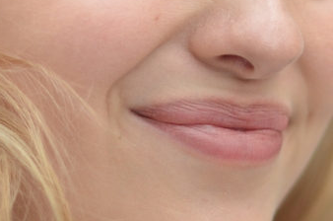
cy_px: 17
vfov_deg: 4.8
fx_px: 2622
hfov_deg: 7.3
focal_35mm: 284
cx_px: 160
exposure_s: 1/1000
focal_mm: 50
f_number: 1.6
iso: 200
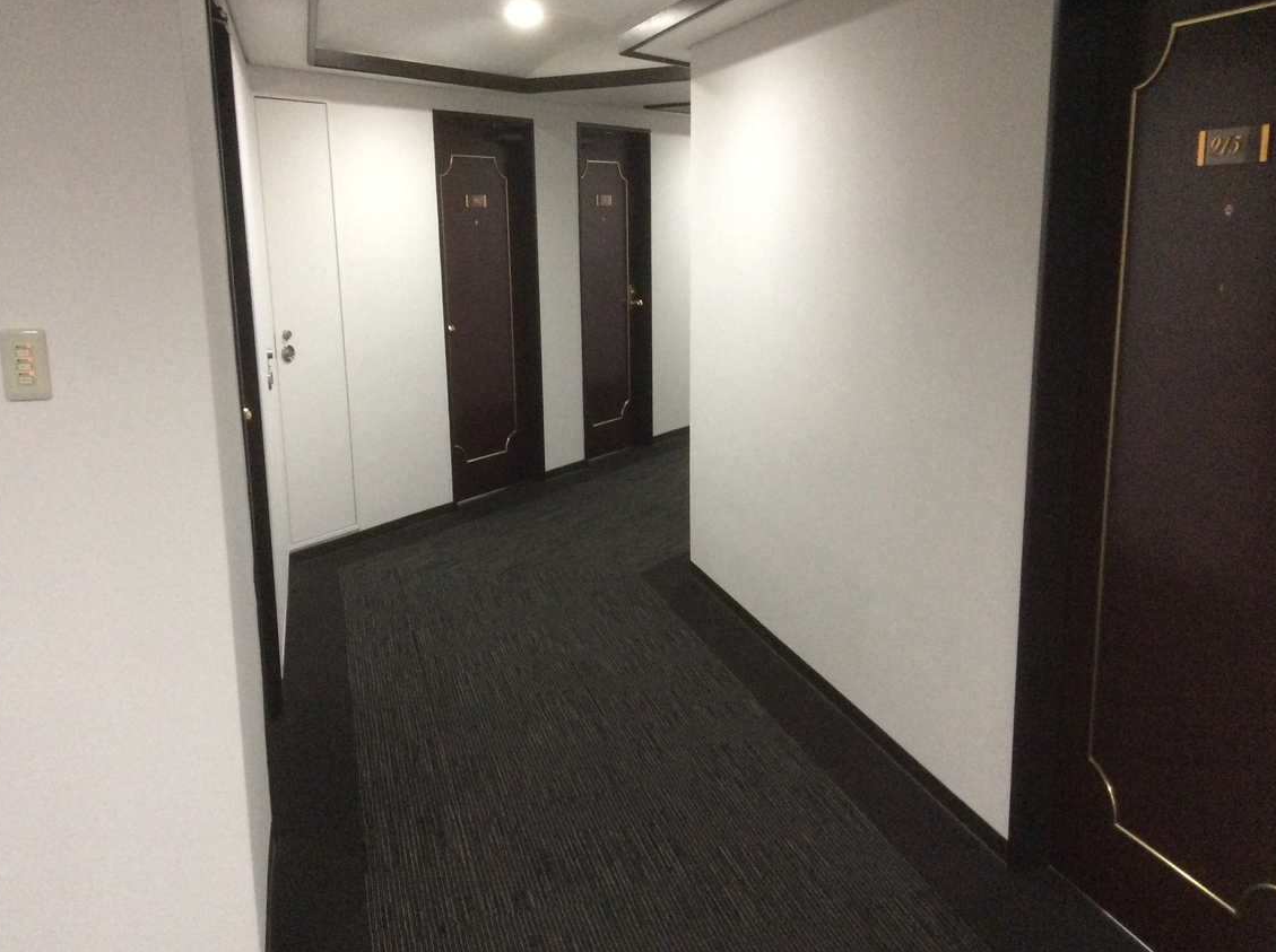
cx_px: 607
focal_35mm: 34
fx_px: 1251
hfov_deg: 54.0
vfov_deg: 41.7
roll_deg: -0.8
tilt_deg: -12.8
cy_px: 483
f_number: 2.4
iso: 250
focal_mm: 3.3
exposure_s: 1/24
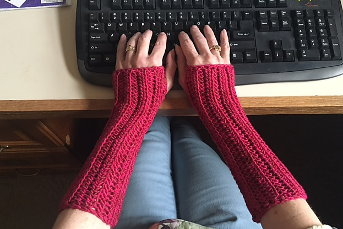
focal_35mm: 31
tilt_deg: -69.2
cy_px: 113
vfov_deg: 42.3
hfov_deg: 60.3
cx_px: 170
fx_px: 295
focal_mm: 4.15
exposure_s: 1/20
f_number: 2.2
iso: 200
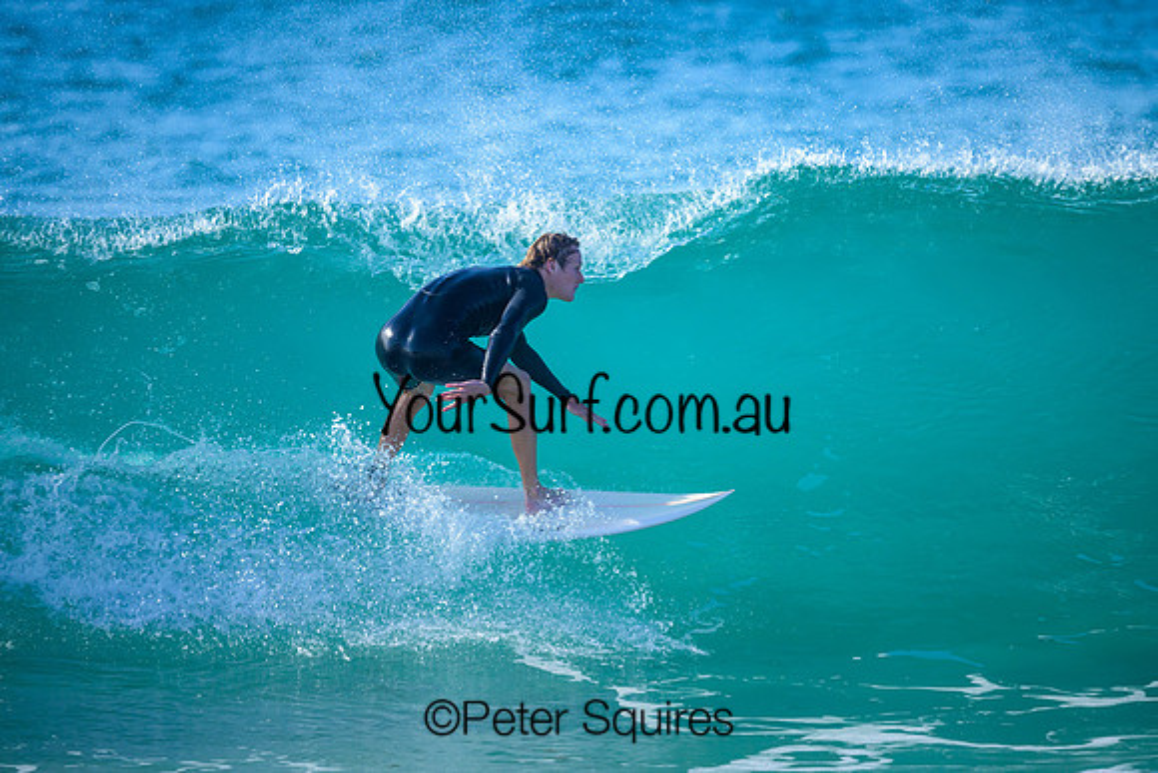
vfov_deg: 1.7
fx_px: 25738
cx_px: 579
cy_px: 386
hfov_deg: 2.6
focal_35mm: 800
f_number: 6.3
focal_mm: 800
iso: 640
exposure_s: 1/2500
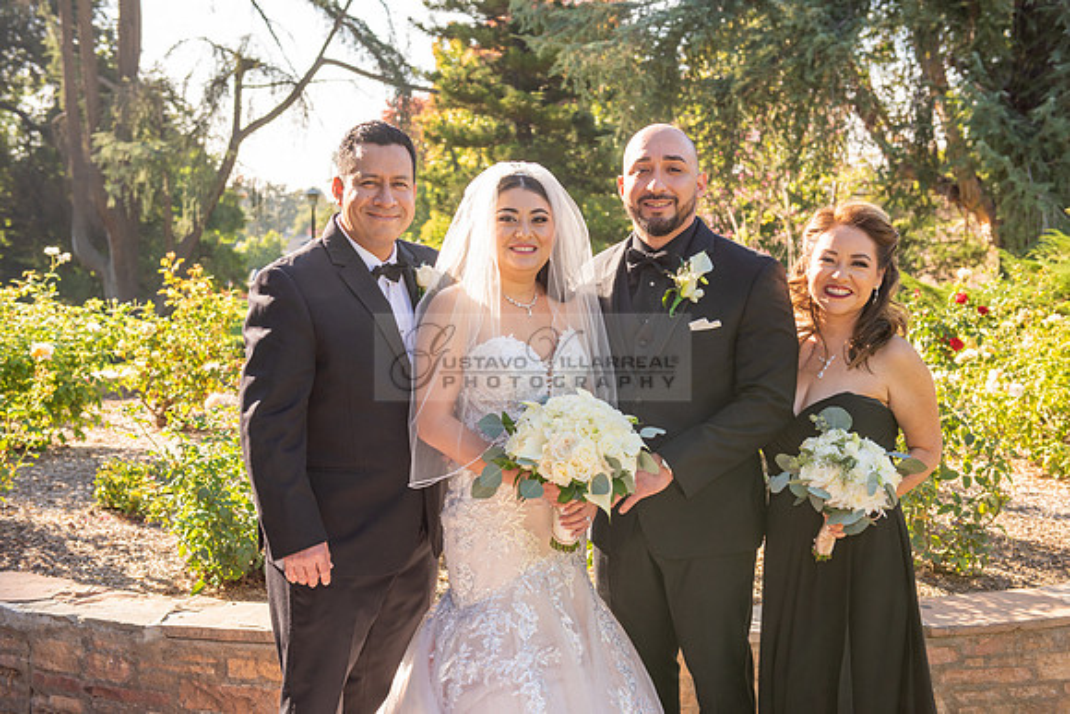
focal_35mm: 48
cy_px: 357
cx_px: 535
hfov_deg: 41.1
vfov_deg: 28.1
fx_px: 1427
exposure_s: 1/250
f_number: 5.6
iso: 200
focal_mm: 48
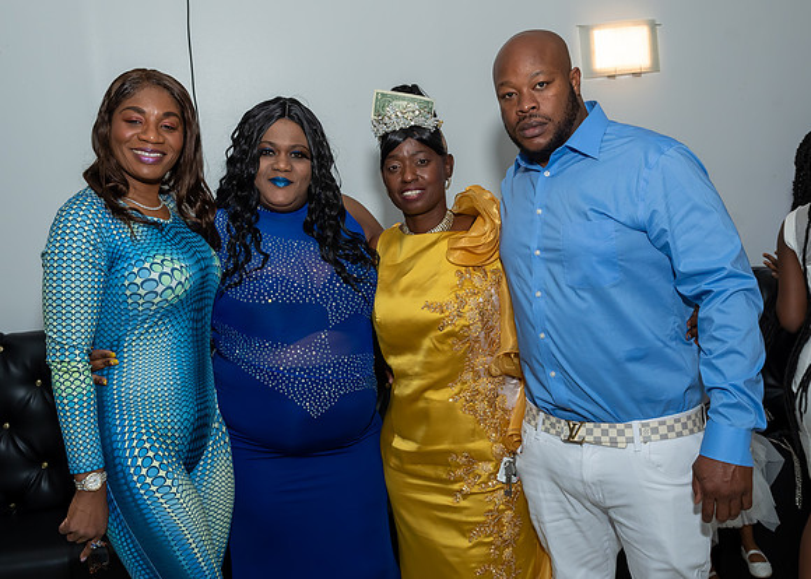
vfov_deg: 35.0
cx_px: 415
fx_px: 919
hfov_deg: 47.6
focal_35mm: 40
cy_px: 262
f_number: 6.3
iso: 500
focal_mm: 22
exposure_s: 1/250
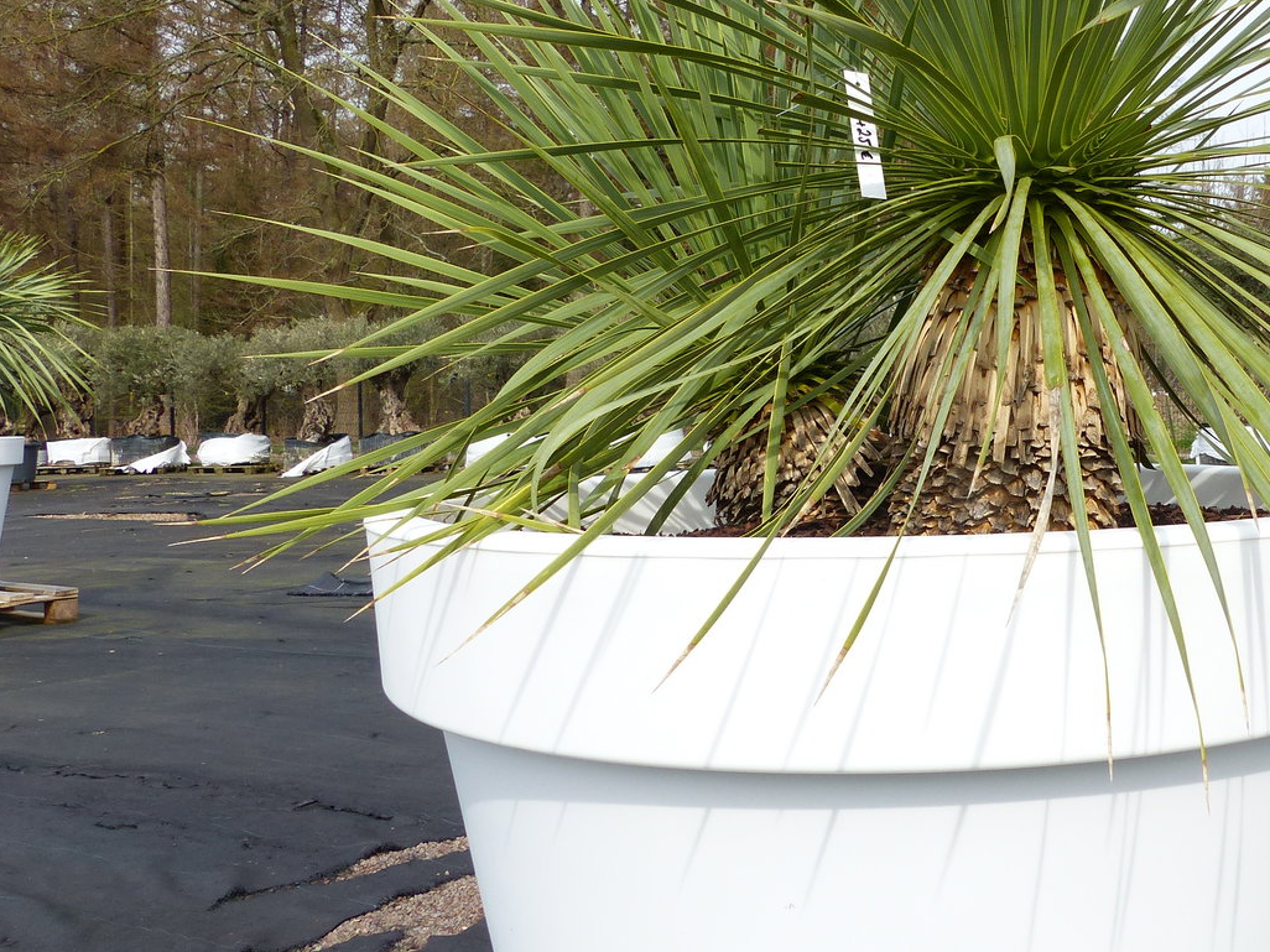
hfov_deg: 46.4
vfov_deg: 36.8
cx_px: 935
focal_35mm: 39
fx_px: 1431
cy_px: 420
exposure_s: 1/500
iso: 100
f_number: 4
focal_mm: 4.5
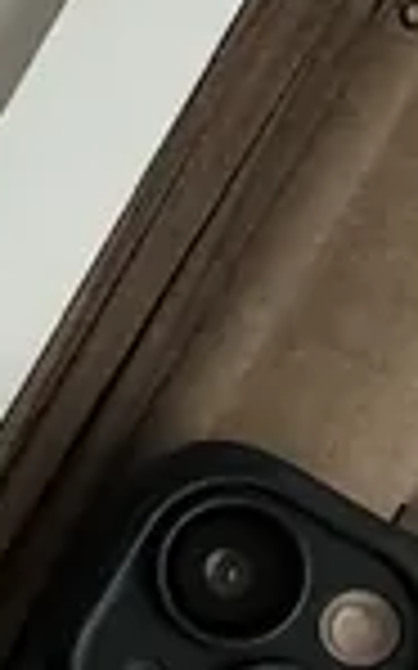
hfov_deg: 4.1
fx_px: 5619
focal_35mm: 308
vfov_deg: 6.8
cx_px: -847
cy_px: 683
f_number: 1.78
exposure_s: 1/558
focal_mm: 6.86
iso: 64
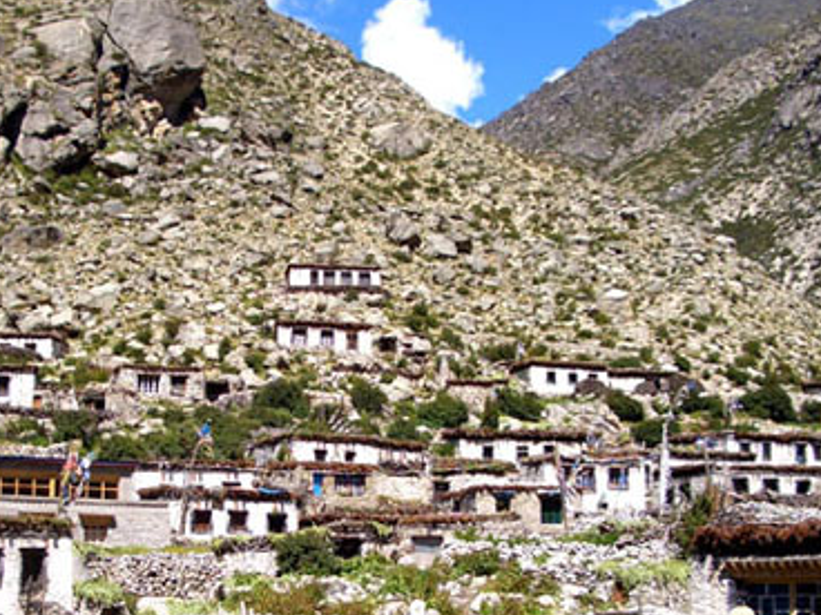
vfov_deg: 25.5
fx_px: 1352
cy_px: 417
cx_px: 317
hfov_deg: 33.6
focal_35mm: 57
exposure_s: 1/250
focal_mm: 5.8
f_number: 4.3
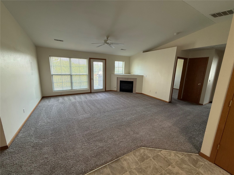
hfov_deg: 102.1
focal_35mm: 14
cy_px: 88
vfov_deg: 85.7
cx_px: 117
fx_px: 95
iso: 125
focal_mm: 2.22
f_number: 2.2
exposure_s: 1/120
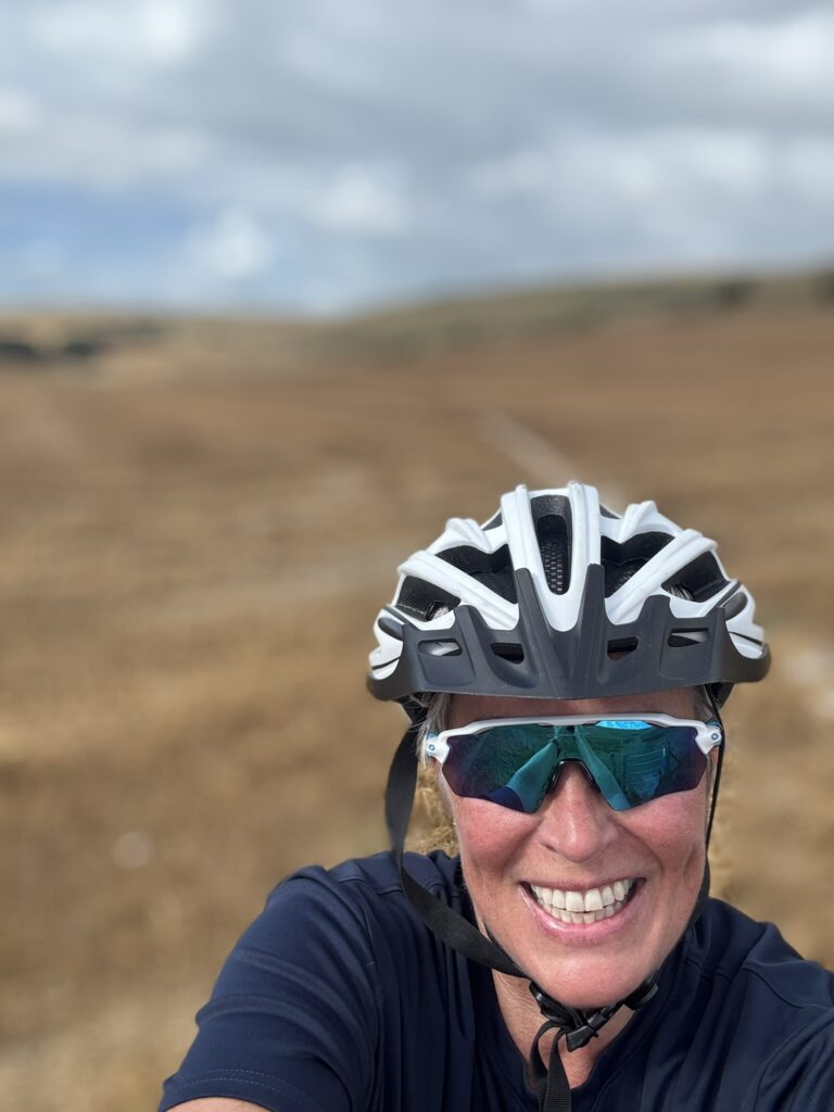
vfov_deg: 60.0
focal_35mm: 30
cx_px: 417
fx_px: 964
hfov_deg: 46.8
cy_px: 556
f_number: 1.9
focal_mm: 2.69
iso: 25
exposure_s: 1/483
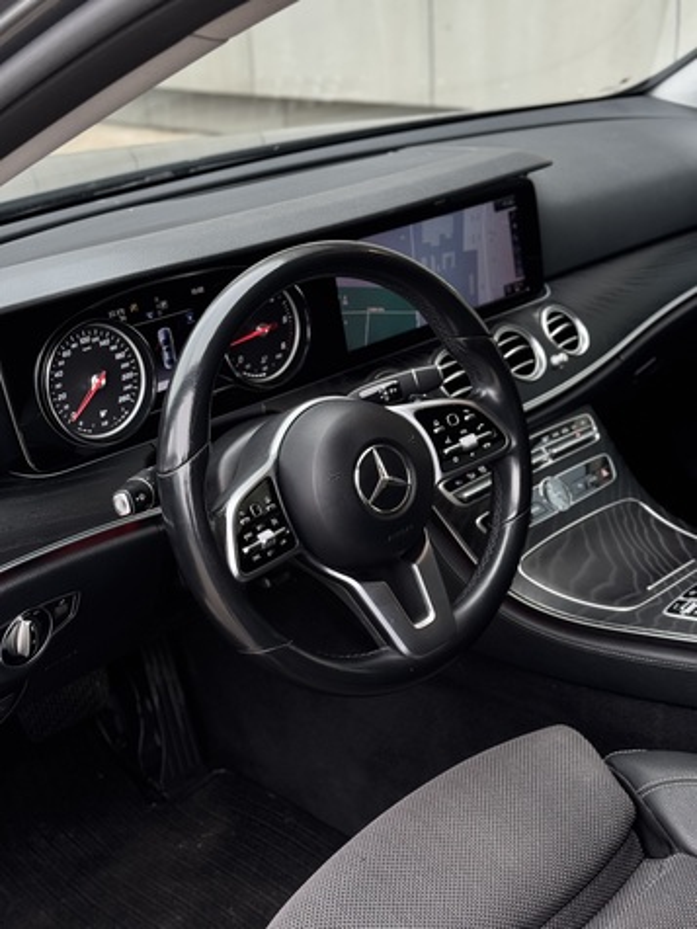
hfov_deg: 30.3
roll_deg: +3.9
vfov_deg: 39.7
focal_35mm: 48
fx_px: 1289
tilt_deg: -23.0
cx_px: 348
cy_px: 464
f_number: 1.78
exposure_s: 1/514
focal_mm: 6.76
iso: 64
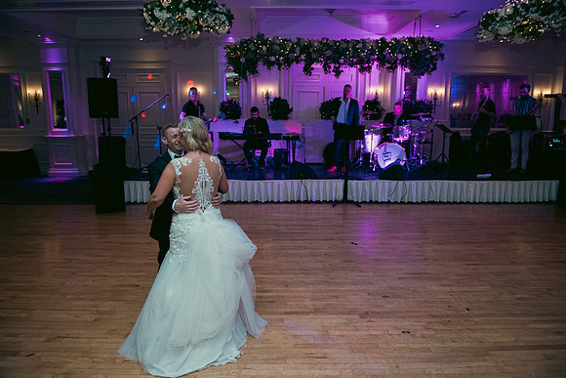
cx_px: 283
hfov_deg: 73.7
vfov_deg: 53.2
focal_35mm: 24
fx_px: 377
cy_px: 189
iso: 1250
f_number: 3.5
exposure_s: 1/160
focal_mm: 24
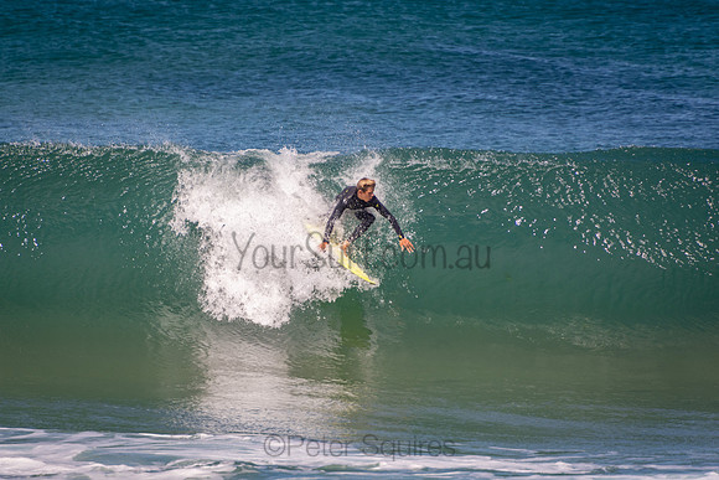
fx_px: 11986
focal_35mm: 600
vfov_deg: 2.3
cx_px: 360
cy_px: 240
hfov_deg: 3.4
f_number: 5.6
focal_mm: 400
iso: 220
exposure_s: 1/1250
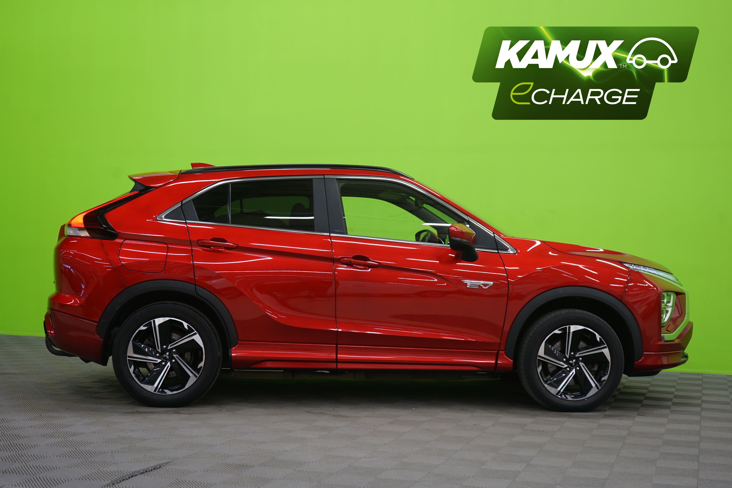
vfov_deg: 28.1
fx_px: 976
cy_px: 244
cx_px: 366
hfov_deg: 41.1
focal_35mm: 48
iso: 400
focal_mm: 48
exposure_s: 1/8
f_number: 5
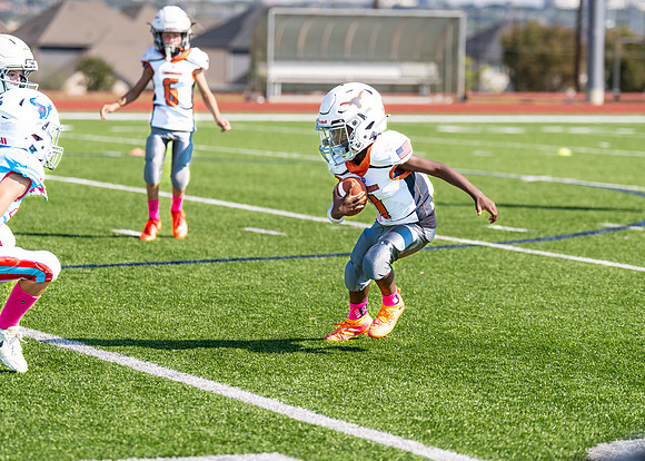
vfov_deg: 8.8
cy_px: 190
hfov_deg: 12.4
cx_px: 347
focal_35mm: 163
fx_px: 2980
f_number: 2.8
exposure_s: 1/2000
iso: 100
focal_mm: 114
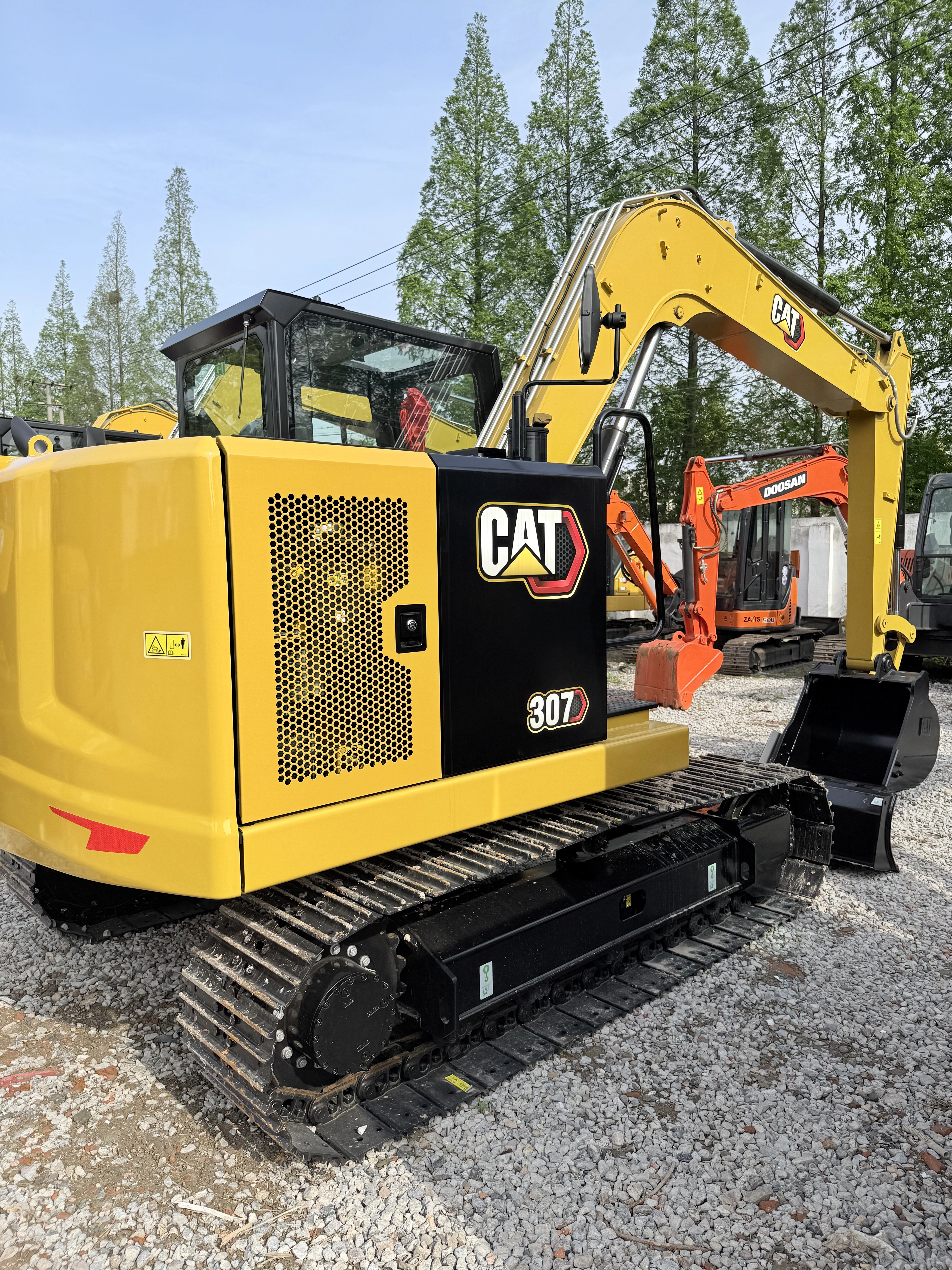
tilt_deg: -4.5
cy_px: 635
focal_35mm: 24
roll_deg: +0.0
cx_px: 476
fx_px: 880
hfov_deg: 56.8
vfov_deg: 71.6
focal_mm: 6.76
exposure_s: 1/4405
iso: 80
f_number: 1.78
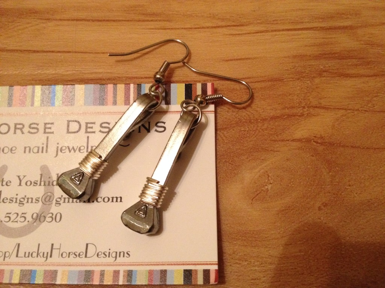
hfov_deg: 52.6
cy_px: 144
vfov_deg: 40.7
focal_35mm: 35
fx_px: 389
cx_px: 192
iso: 400
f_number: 2.4
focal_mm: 4.28
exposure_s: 1/15
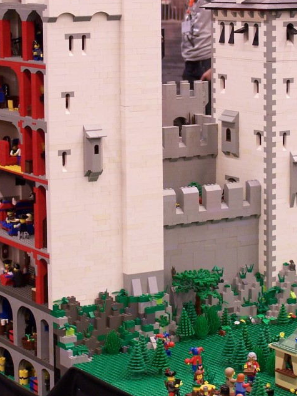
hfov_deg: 12.2
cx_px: 122
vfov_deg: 16.2
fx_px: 1385
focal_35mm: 121
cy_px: 120
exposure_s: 1/2
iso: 80
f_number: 3.2
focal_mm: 12.4
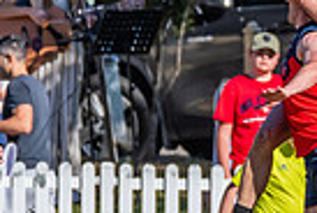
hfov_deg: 1.0
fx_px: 18814
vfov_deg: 0.6
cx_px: 391
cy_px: 164
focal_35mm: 2132
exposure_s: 1/1600
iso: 800
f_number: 10
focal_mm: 450
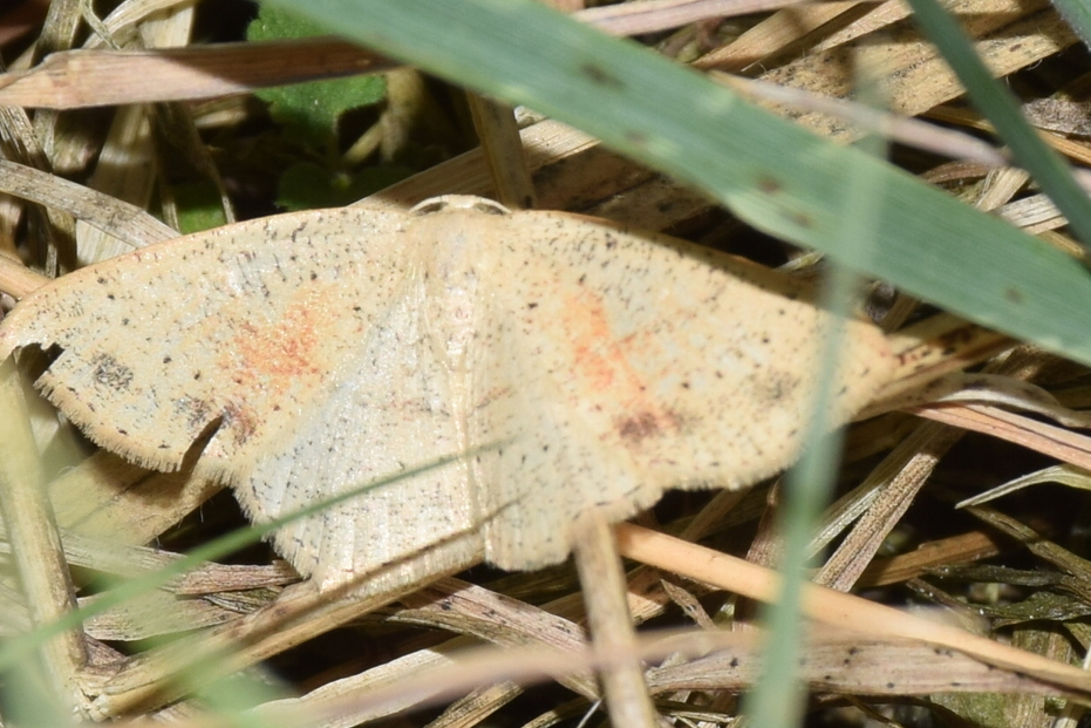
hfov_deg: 9.5
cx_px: 556
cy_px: 366
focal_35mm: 216
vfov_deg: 6.4
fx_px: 6547
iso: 100
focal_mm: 140
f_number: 13
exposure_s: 1/160
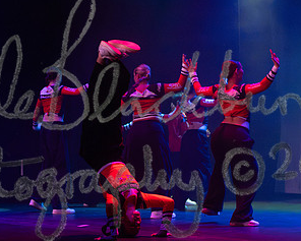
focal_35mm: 107
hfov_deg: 17.9
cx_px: 113
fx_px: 954
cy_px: 63
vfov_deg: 14.4
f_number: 5
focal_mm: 50
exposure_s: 1/400
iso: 6400
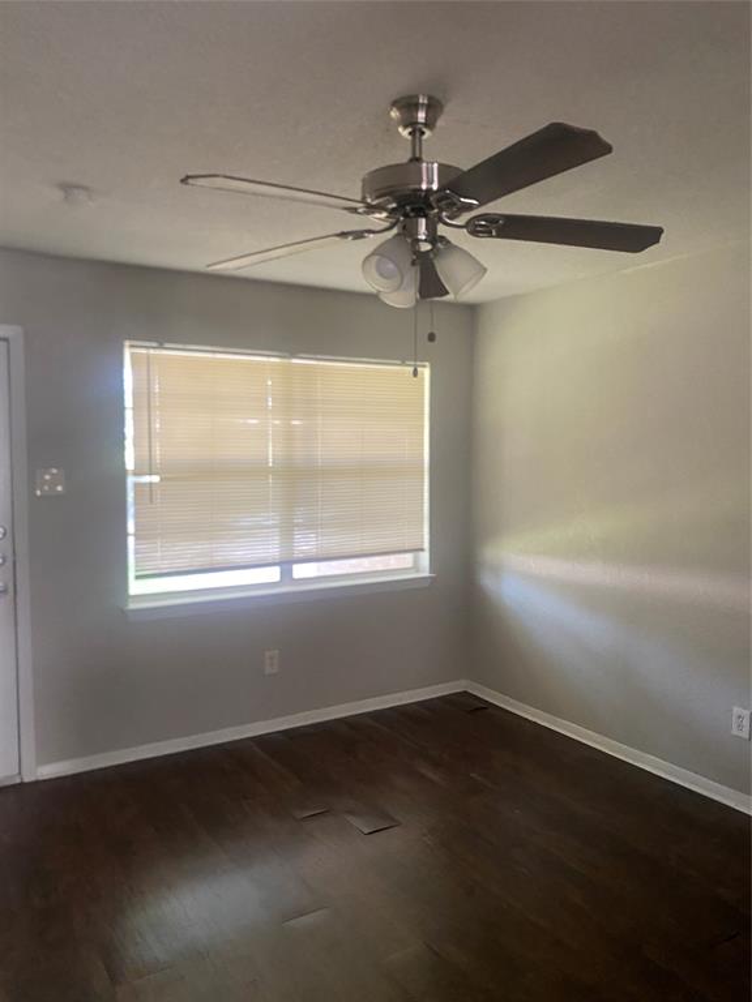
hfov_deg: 53.1
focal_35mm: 26
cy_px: 501
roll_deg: -1.6
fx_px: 753
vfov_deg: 67.3
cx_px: 376
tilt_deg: -0.7
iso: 250
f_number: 1.8
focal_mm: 4.25
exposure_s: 1/60
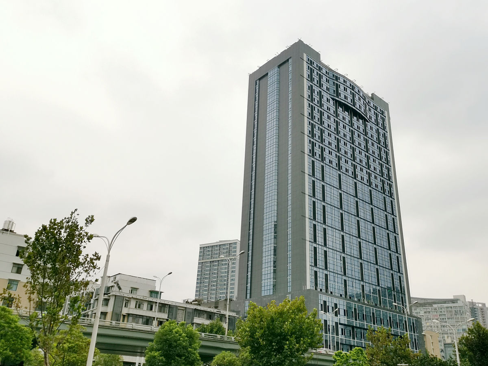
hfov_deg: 60.0
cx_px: 244
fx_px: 423
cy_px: 183
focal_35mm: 30
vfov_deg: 46.8
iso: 64
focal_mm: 5.58
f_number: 1.8
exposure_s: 1/100
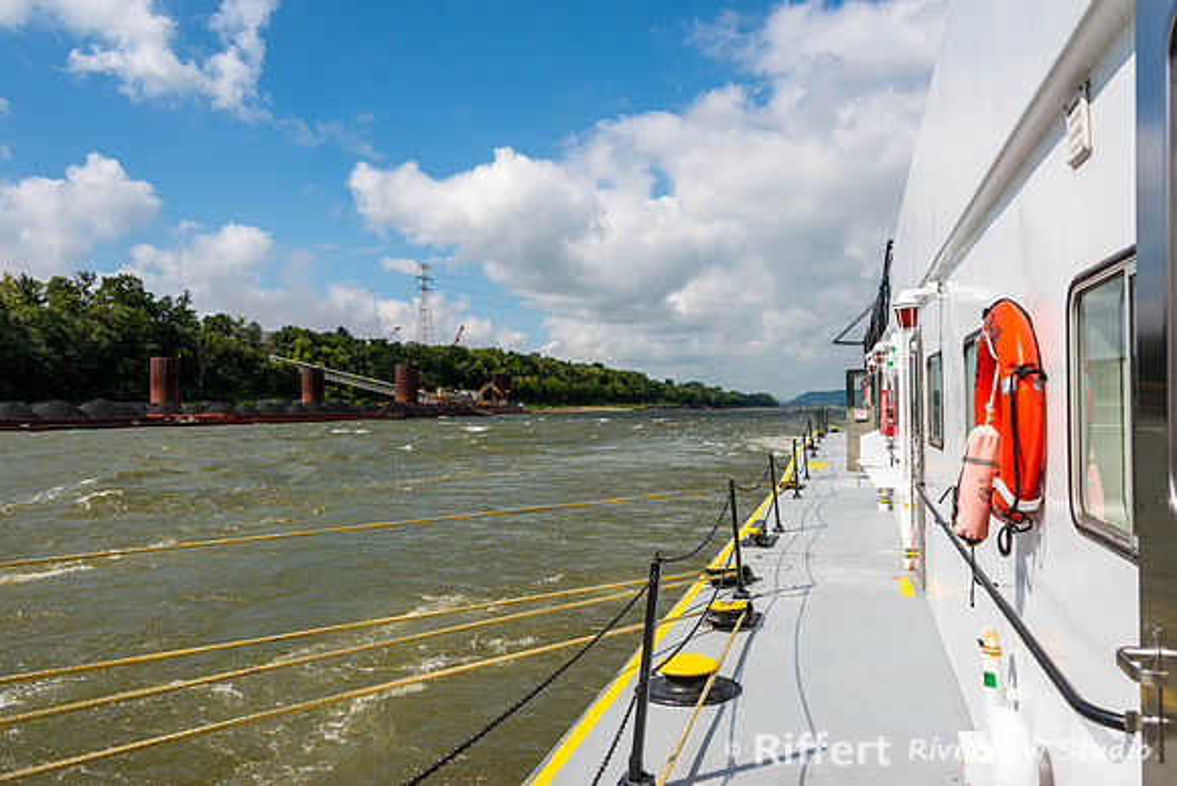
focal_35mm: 28
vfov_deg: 46.4
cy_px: 393
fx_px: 916
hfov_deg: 65.5
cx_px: 588
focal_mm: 28
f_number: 10
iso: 100
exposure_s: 1/320
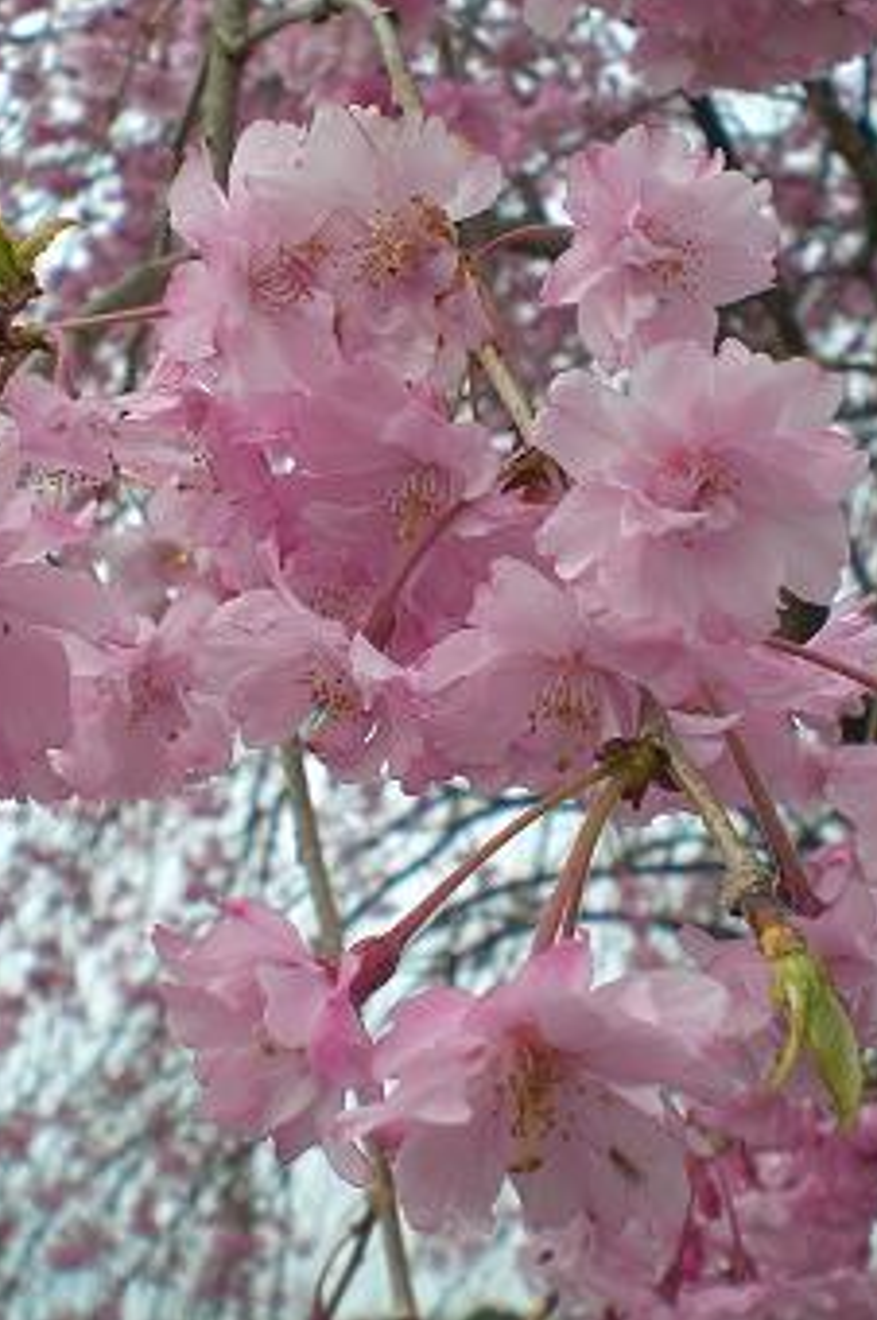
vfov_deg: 36.9
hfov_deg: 25.0
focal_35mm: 54
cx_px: 528
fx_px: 1977
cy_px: 668
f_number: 4.4
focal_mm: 6.3
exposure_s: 1/200
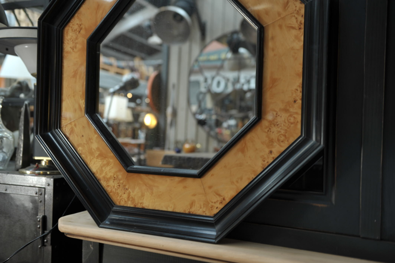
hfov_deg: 50.7
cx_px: 198
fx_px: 417
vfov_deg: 35.0
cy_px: 132
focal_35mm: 38
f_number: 3.5
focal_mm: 38
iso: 250
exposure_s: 1/50
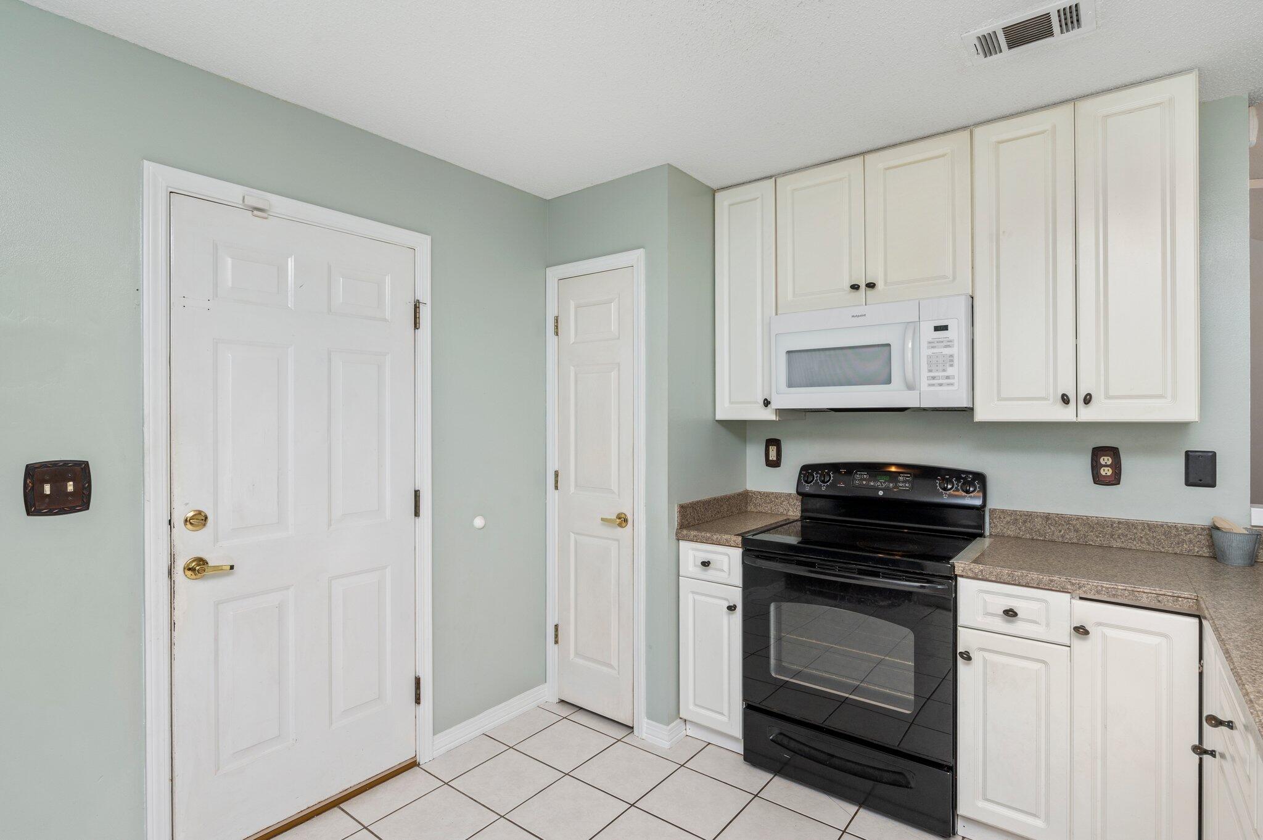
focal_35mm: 17
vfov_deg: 70.3
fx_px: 596
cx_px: 632
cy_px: 420
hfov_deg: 93.3
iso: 200
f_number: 9
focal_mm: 17
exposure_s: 1/40
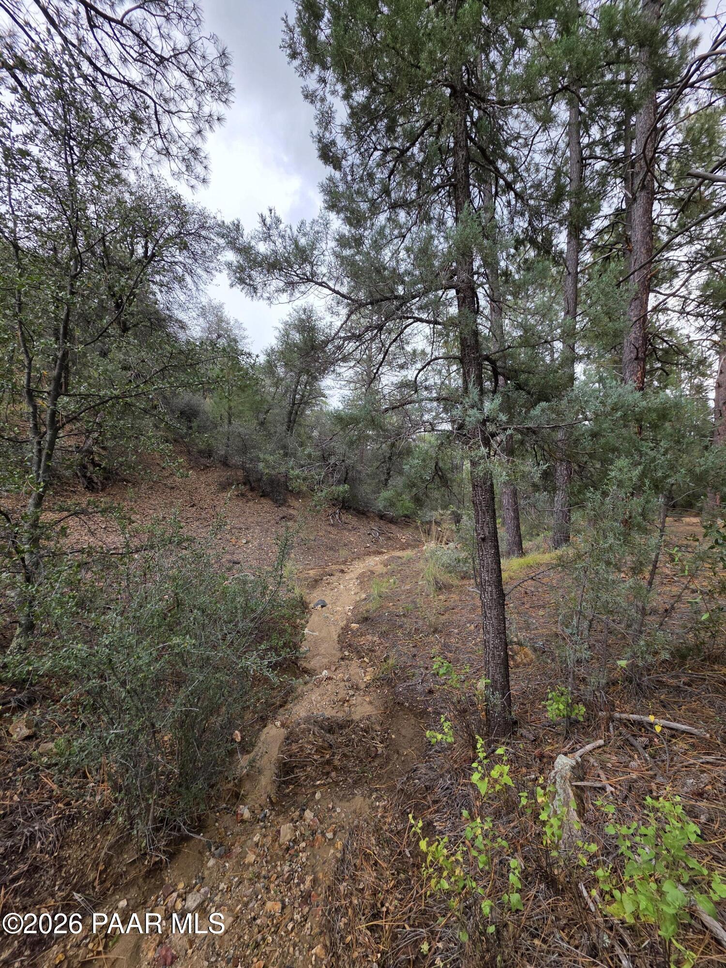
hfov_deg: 89.9
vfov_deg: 106.2
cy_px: 484
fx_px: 364
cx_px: 363
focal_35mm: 13
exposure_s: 1/120
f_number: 1.9
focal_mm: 2.2
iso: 25
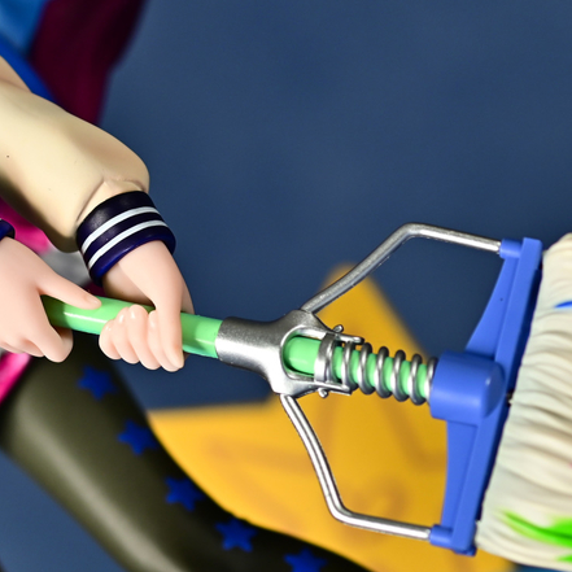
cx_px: 12
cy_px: 65
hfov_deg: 8.4
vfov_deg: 8.4
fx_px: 3889
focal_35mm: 208
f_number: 5.6
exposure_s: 1.6
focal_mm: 60
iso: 100
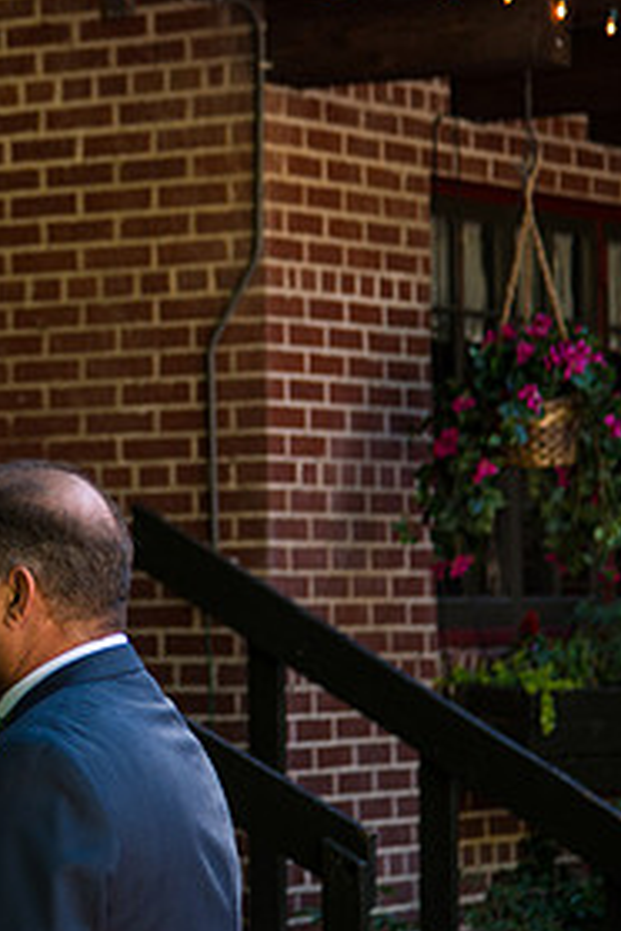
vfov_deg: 11.5
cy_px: 431
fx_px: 4631
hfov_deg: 7.6
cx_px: -103
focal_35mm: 179
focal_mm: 85
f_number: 4
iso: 320
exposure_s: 1/320
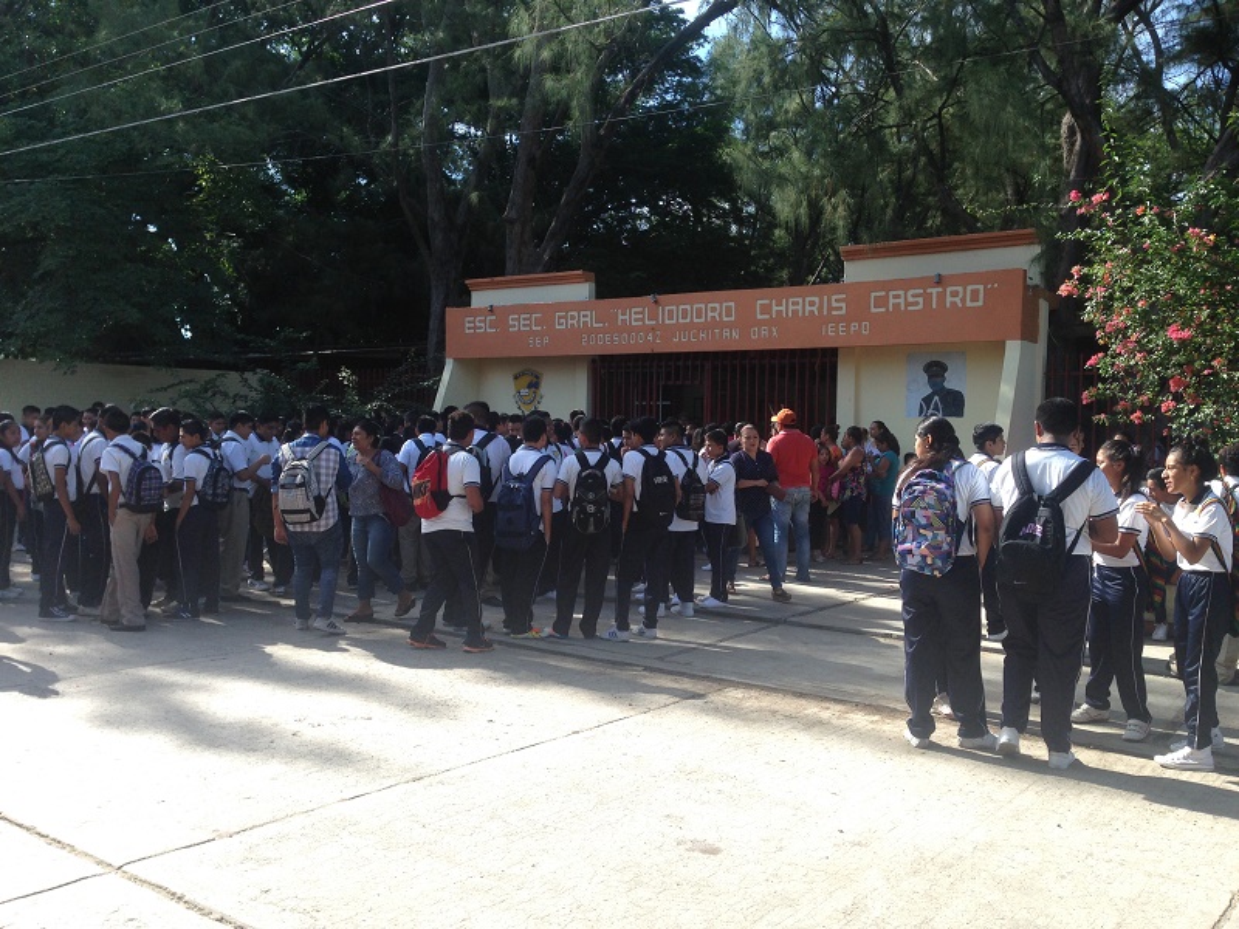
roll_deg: -2.6
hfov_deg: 55.4
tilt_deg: -1.1
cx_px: 620
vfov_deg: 42.9
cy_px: 464
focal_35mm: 33
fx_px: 1181
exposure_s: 1/516
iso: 50
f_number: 2.4
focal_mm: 4.12
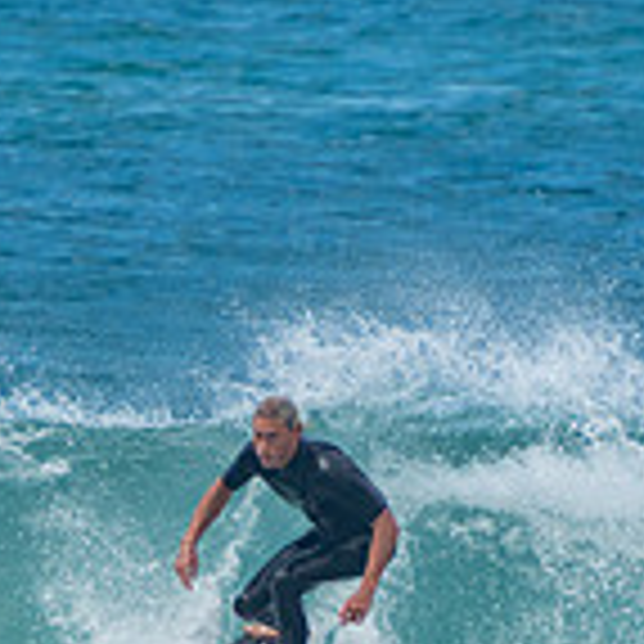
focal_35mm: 2067
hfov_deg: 0.8
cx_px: 117
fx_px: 43507
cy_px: 709
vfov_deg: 0.8
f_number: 5.6
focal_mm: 400
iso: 250
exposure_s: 1/1250
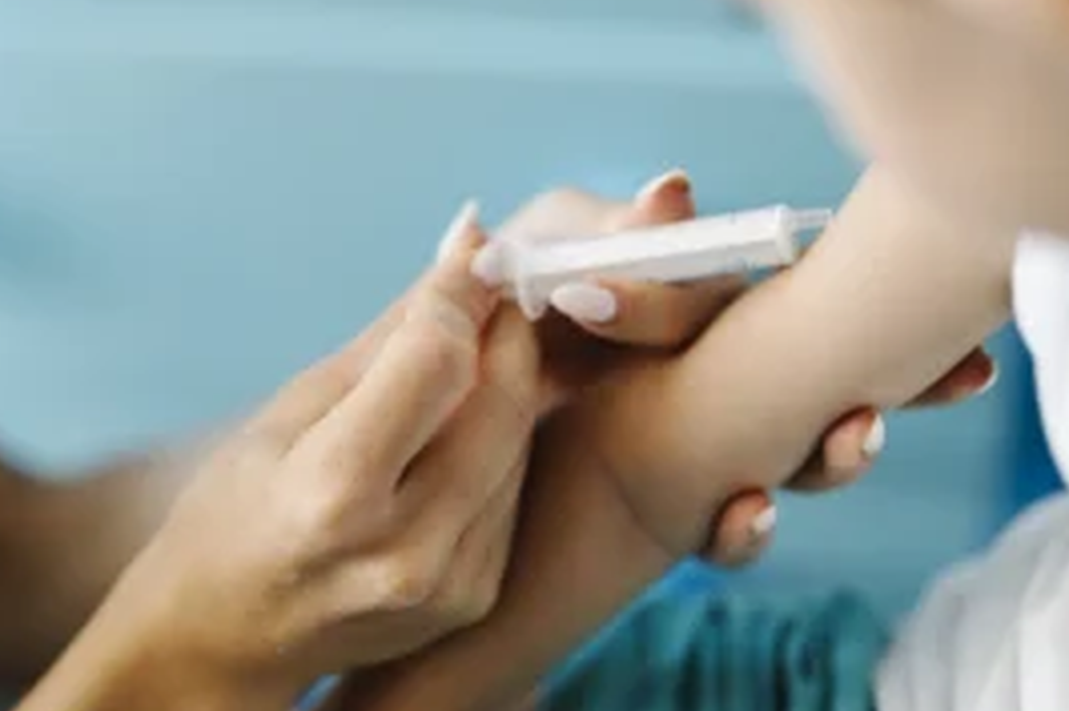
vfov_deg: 17.2
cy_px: 273
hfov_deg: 25.7
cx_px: 510
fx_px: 2344
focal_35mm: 79
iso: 250
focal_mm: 50
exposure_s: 1/160
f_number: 1.2
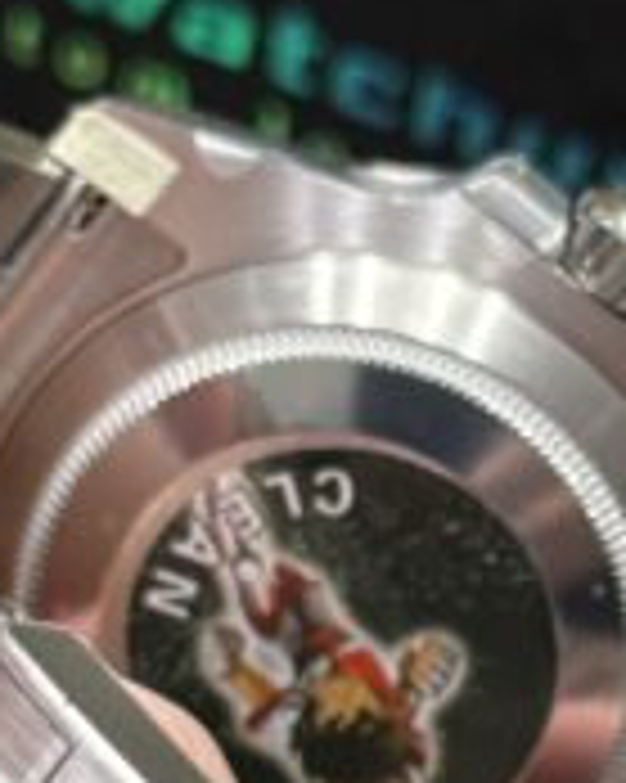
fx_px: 5007
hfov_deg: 7.2
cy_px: 976
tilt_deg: -54.9
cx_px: 356
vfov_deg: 8.8
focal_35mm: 216
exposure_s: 1/50
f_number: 1.78
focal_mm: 6.76
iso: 64
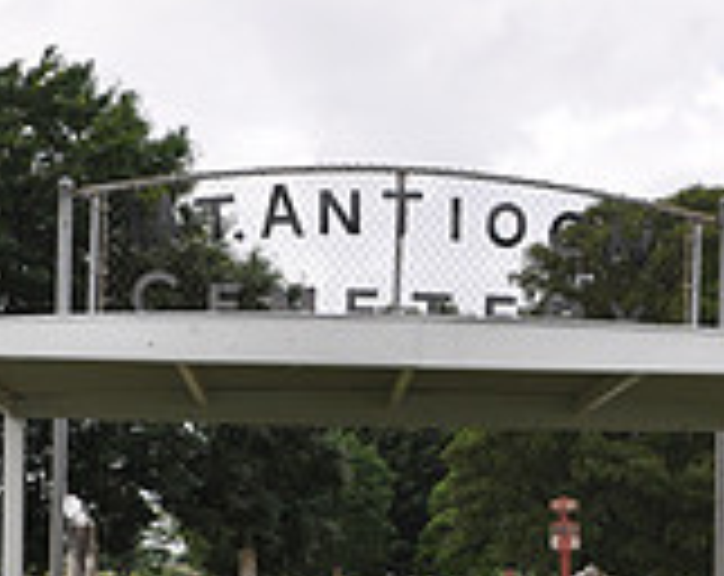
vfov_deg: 11.6
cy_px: 529
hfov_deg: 14.6
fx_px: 2822
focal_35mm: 132
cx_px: 468
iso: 200
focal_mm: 26
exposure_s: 1/200
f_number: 7.1
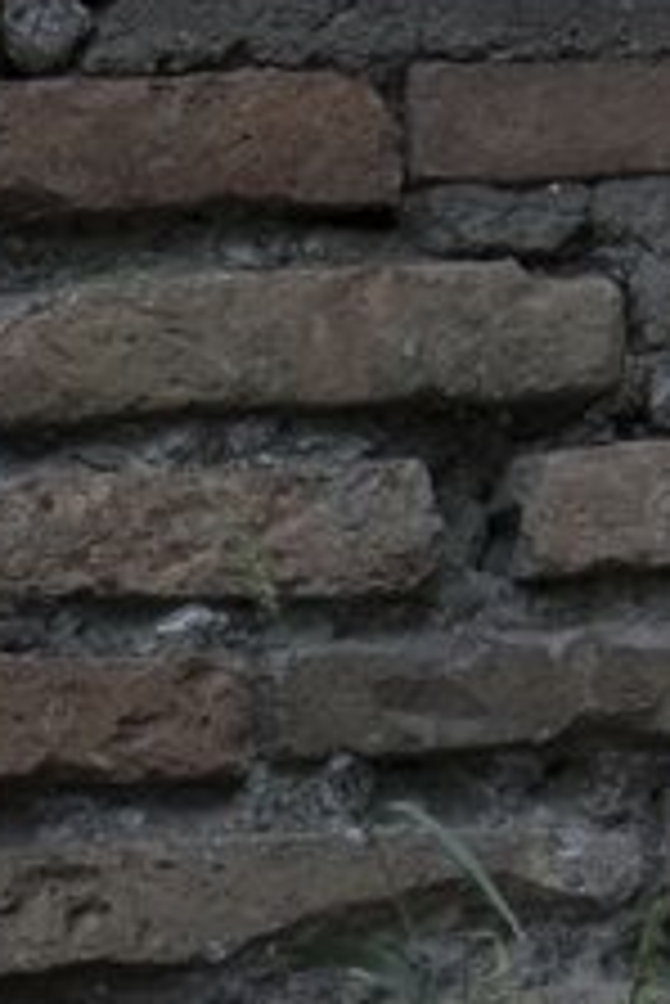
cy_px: 2116
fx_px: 7497
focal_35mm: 269
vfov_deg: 7.3
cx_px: -1484
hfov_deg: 4.8
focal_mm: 40
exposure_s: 1/10
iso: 200
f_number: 20
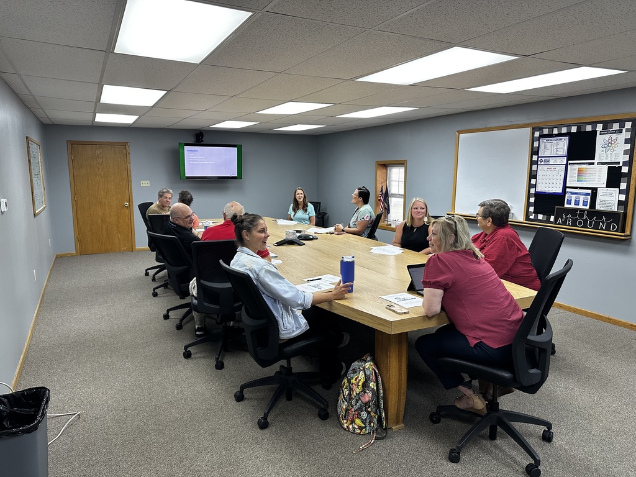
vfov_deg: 56.8
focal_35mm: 24
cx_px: 318
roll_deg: -0.3
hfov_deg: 71.6
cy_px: 238
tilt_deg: -8.7
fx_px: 441
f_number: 1.78
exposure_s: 1/120
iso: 200
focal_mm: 6.86
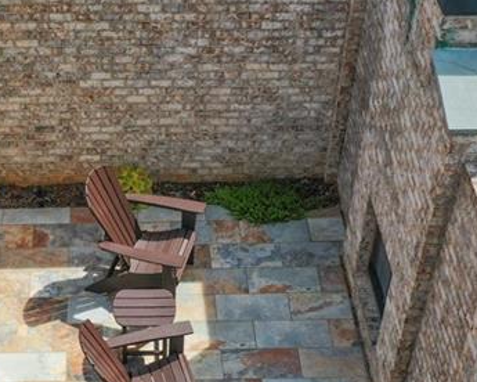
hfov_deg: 24.2
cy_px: 248
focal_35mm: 78
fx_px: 1101
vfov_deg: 19.6
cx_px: 116
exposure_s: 1/500
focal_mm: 10.26
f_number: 5.6
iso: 100
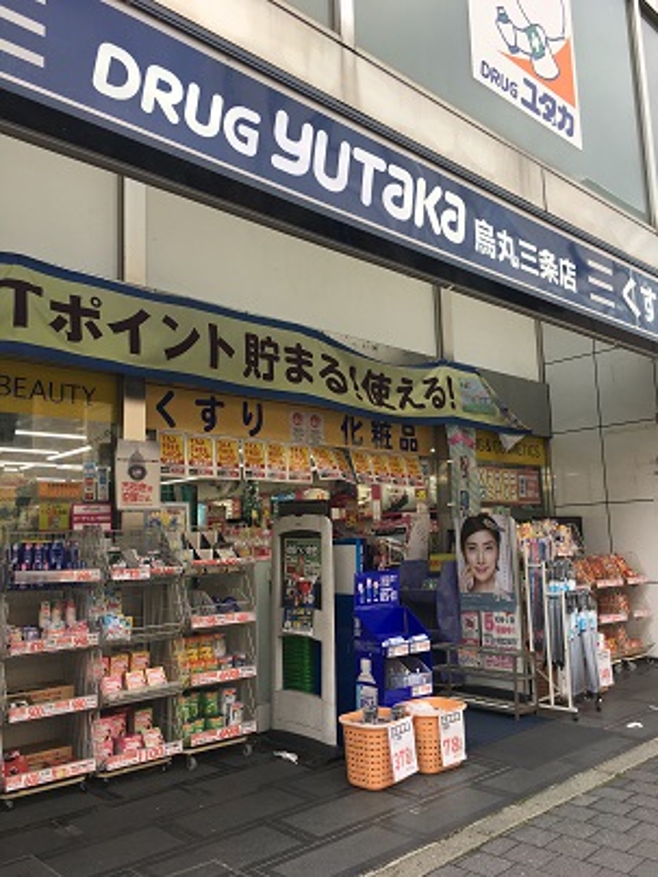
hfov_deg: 48.2
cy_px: 438
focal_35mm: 29
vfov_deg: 61.7
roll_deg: +0.6
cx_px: 329
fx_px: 735
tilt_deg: +8.4
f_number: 2.2
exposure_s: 1/377
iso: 25
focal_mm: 4.15
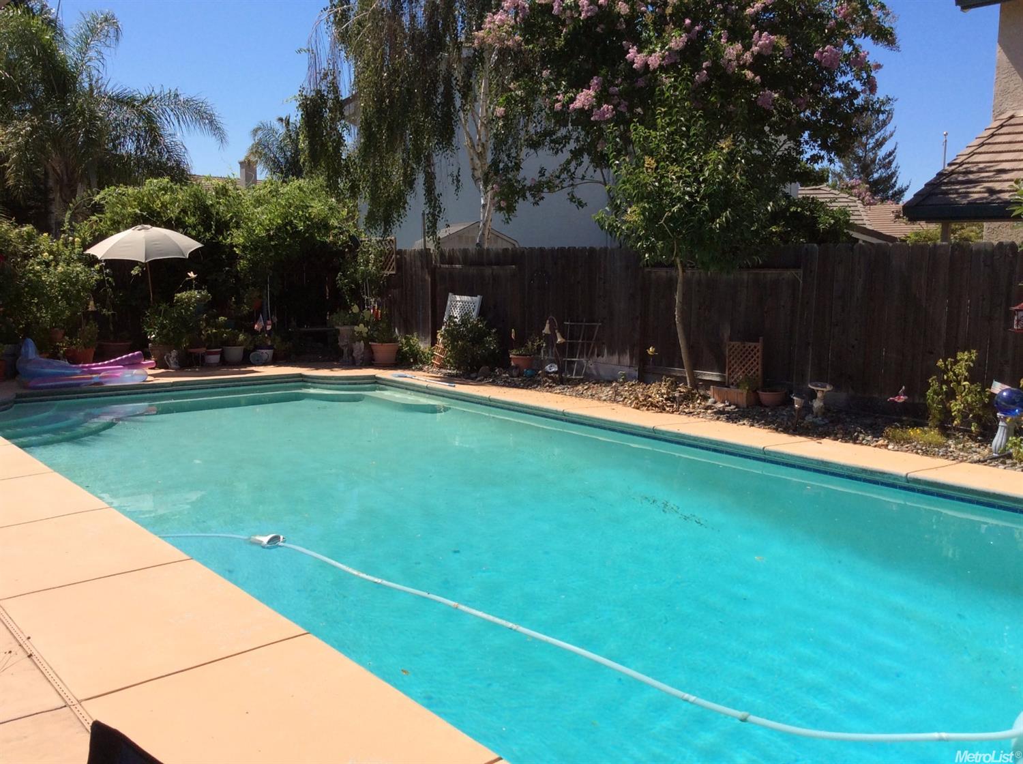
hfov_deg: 56.9
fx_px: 944
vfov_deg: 44.0
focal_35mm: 32
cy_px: 382
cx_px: 512
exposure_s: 1/1506
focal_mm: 3.3
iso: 32
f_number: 2.4
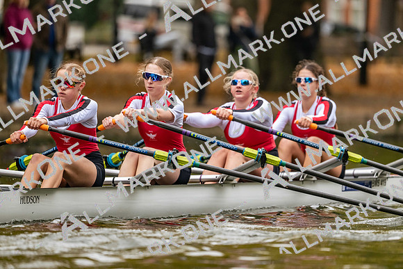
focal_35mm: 400
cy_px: 134
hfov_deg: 5.2
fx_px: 4479
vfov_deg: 3.4
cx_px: 202
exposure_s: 1/2500
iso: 2500
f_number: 4.5
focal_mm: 400
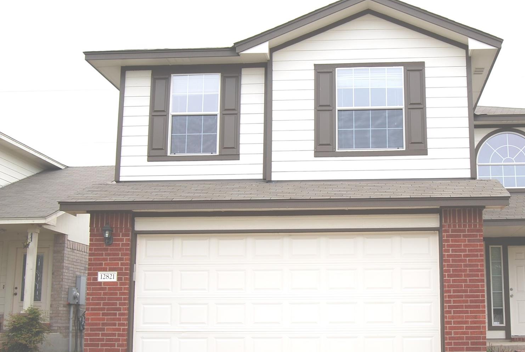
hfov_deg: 40.8
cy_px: 202
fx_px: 697
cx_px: 351
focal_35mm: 48
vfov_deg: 28.3
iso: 100
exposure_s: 1/250
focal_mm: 23
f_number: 8
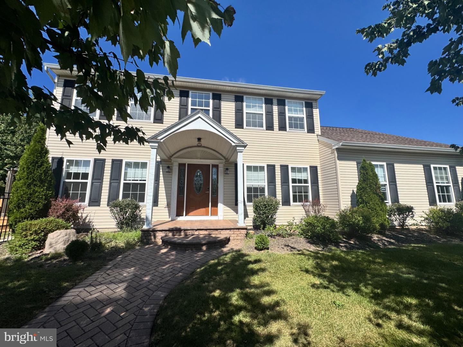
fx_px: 187
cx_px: 232
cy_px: 174
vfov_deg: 85.7
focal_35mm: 14
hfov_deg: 102.1
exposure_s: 1/4132
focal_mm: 2.22
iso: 50
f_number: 2.2
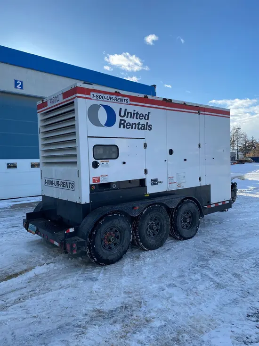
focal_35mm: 26
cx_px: 130
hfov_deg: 53.1
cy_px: 173
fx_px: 259
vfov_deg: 67.3
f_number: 1.8
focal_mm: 4.25
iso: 32
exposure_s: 1/2105
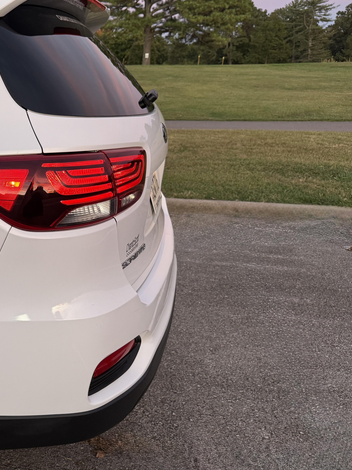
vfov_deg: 47.8
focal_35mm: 39
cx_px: -17
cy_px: 206
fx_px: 529
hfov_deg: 33.1
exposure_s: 1/121
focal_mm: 6.76
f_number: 1.78
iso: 200
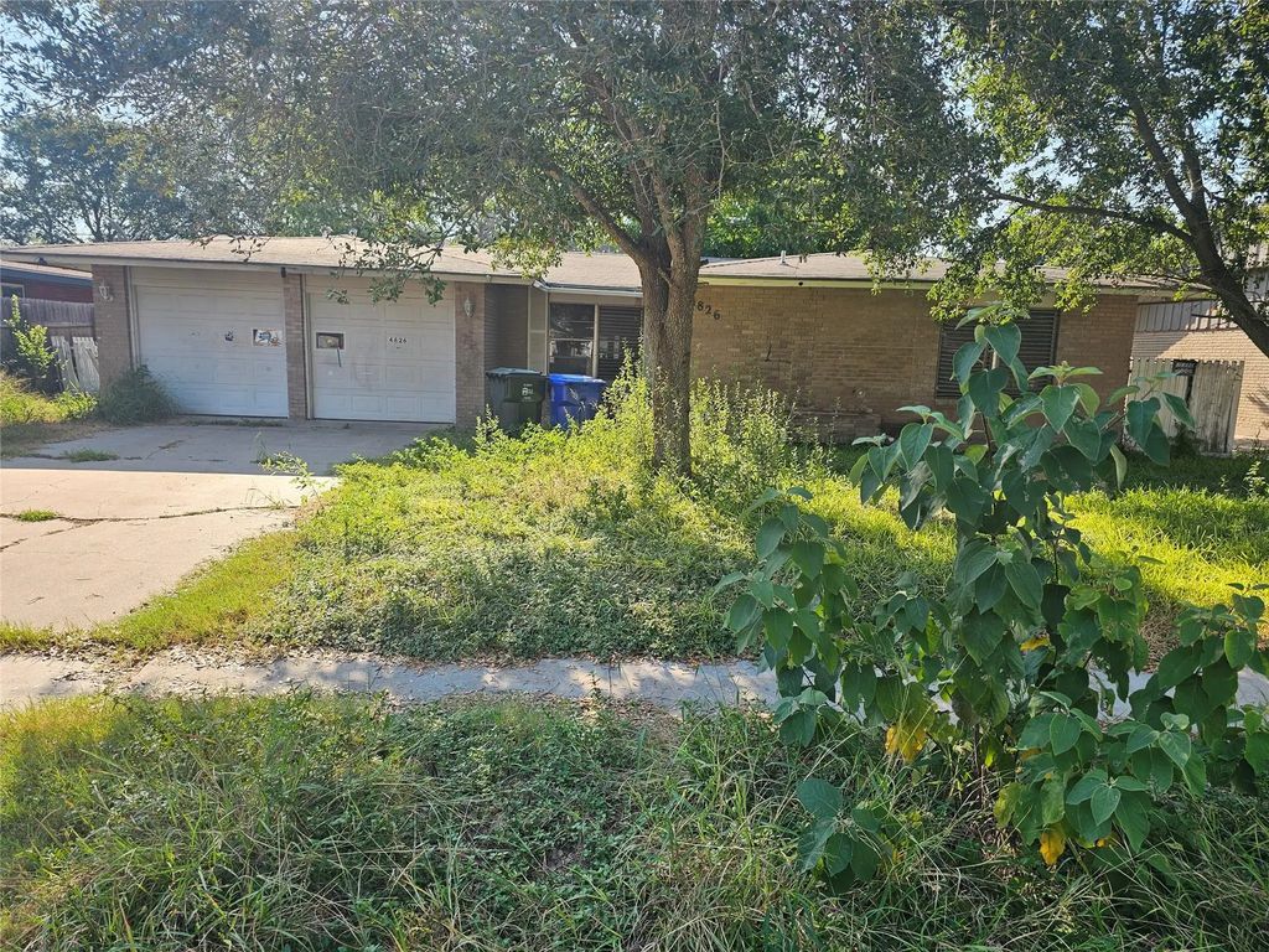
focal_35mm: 23
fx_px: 843
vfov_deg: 58.9
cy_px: 476
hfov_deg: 73.9
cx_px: 634
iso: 10
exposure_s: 1/220
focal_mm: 6.3
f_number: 1.7
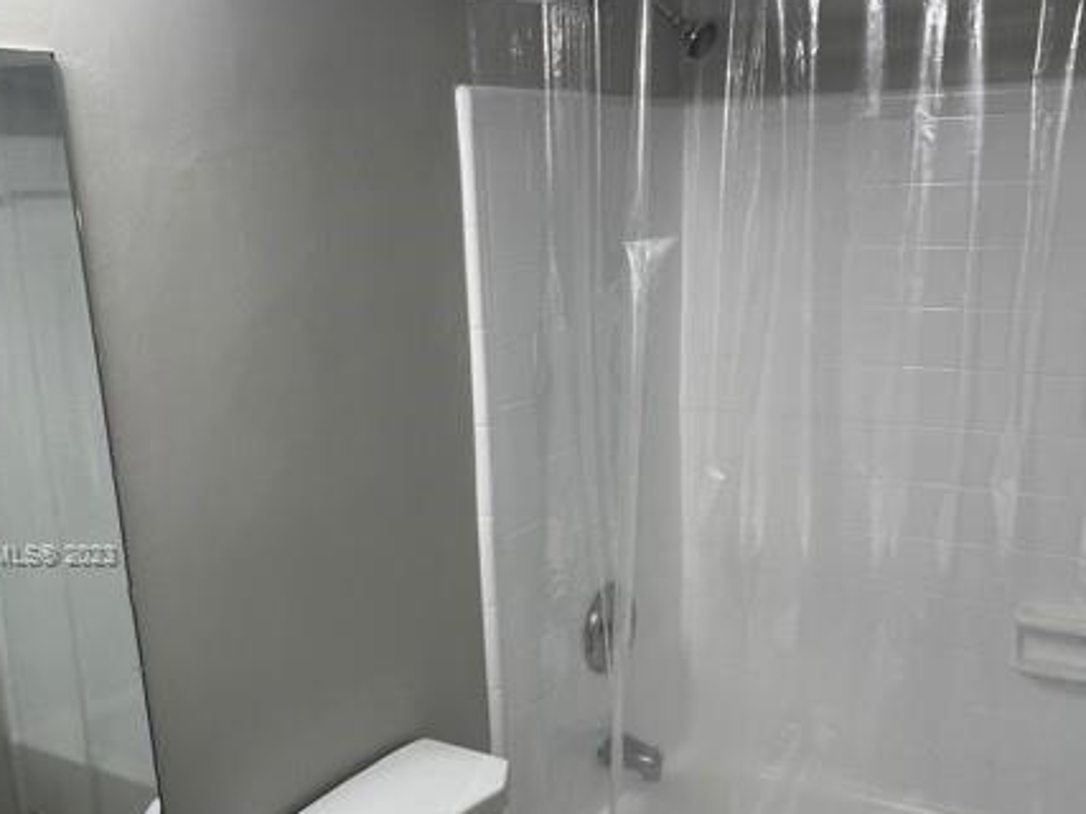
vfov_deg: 36.3
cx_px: 577
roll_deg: +1.1
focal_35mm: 39
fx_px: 1223
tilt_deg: -17.2
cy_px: 557
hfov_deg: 47.8
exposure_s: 1/120
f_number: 1.6
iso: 80
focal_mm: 5.1
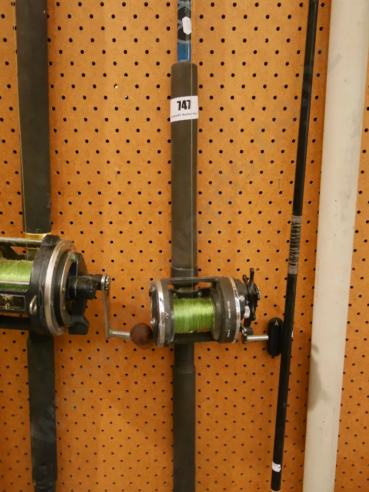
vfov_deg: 56.8
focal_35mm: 32
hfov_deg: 44.2
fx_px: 454
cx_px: 184
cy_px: 246
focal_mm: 16
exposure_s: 1/80
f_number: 3.9
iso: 3200
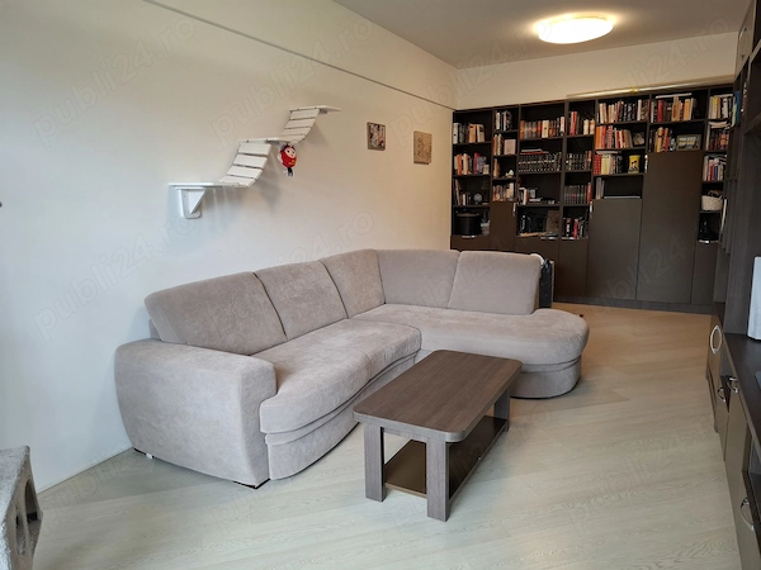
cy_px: 285
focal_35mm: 23
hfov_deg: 73.9
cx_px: 380
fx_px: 506
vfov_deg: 58.9
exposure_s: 1/50
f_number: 1.8
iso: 250
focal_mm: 5.54
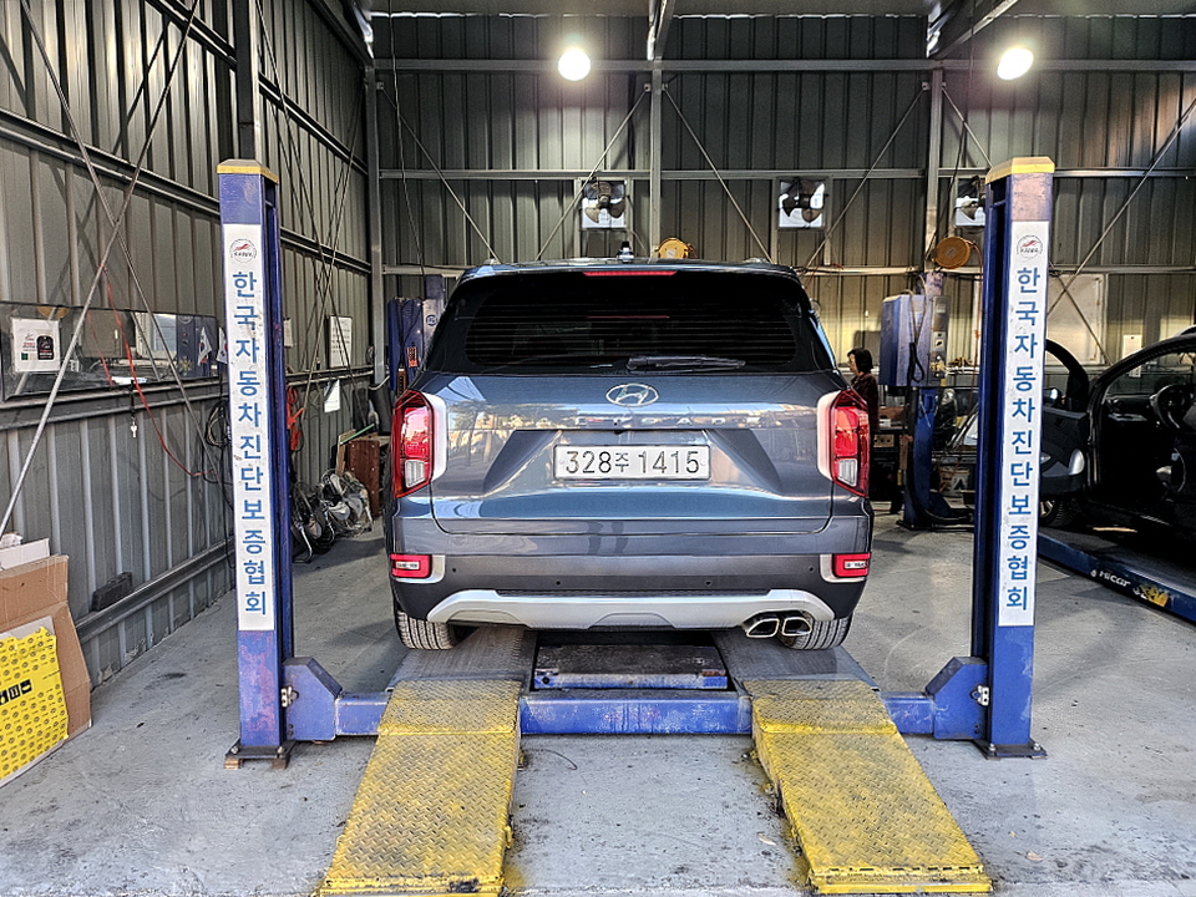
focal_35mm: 24
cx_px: 598
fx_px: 829
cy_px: 448
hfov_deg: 71.6
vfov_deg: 56.8
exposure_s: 1/120
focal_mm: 5
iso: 200
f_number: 1.8
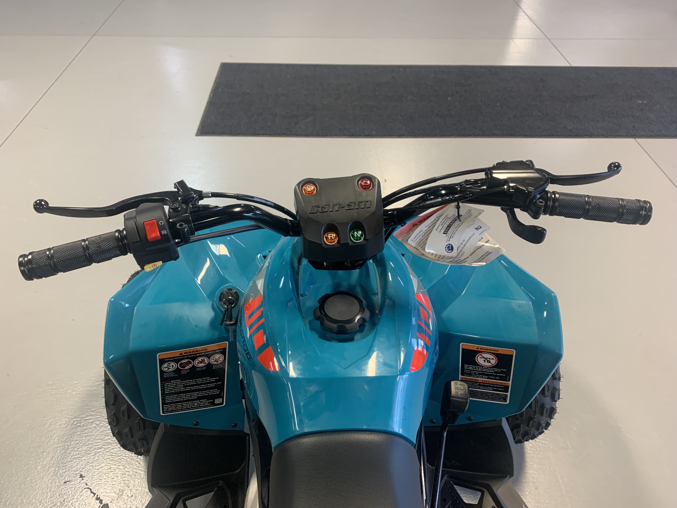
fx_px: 508
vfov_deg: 53.1
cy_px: 254
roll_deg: +0.1
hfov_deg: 67.3
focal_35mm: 26
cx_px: 338
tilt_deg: -42.1
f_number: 1.8
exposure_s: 1/60
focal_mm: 4.25
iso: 125
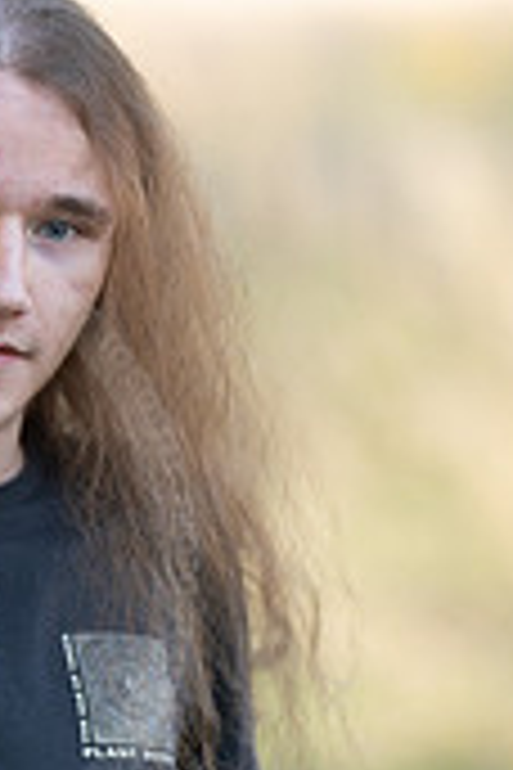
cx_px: -112
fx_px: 7139
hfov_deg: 4.1
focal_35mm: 334
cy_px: 720
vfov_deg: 6.2
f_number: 1.3
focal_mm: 85
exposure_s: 1/500
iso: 80
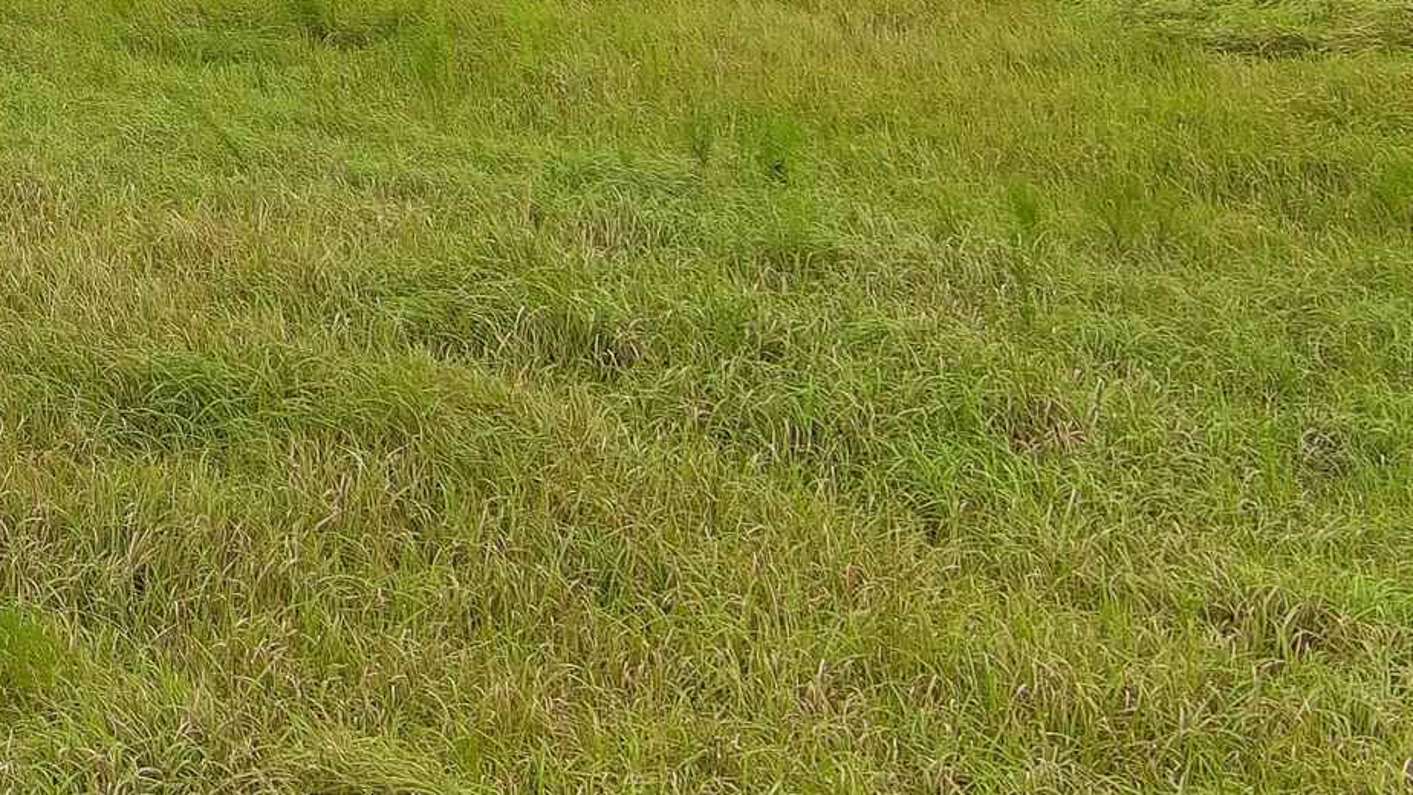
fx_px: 3785
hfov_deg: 18.1
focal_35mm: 101
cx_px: -875
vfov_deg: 11.5
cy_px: -366
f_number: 6.3
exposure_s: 1/500
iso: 100
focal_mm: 10.57
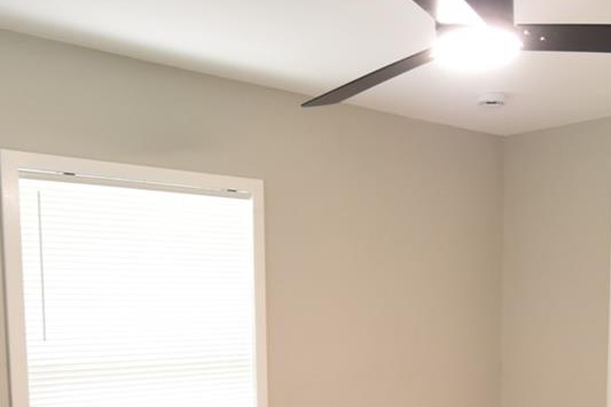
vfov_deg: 28.8
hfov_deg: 42.7
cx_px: 431
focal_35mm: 45
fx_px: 763
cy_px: 359
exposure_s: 1/20
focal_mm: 10
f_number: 3.5
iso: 800
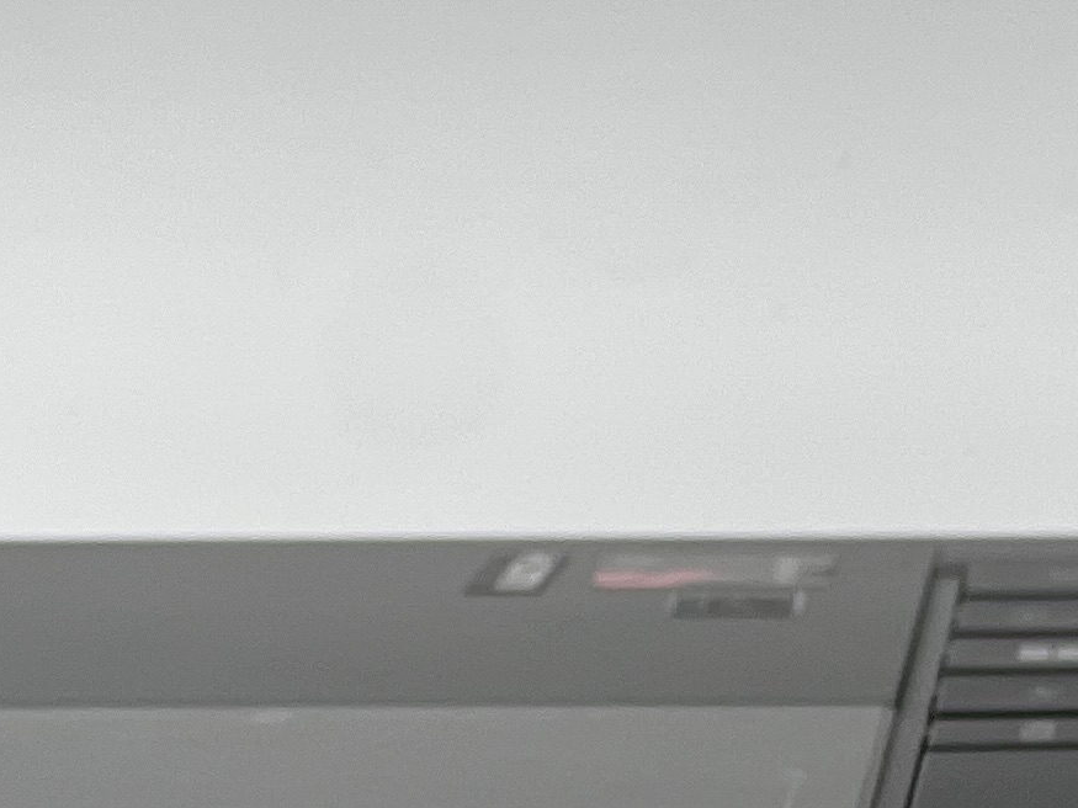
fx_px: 11054
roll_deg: +0.3
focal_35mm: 355
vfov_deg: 4.2
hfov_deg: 5.6
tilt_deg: -4.5
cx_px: 1058
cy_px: -78
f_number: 2.8
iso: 32
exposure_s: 1/173
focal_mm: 9
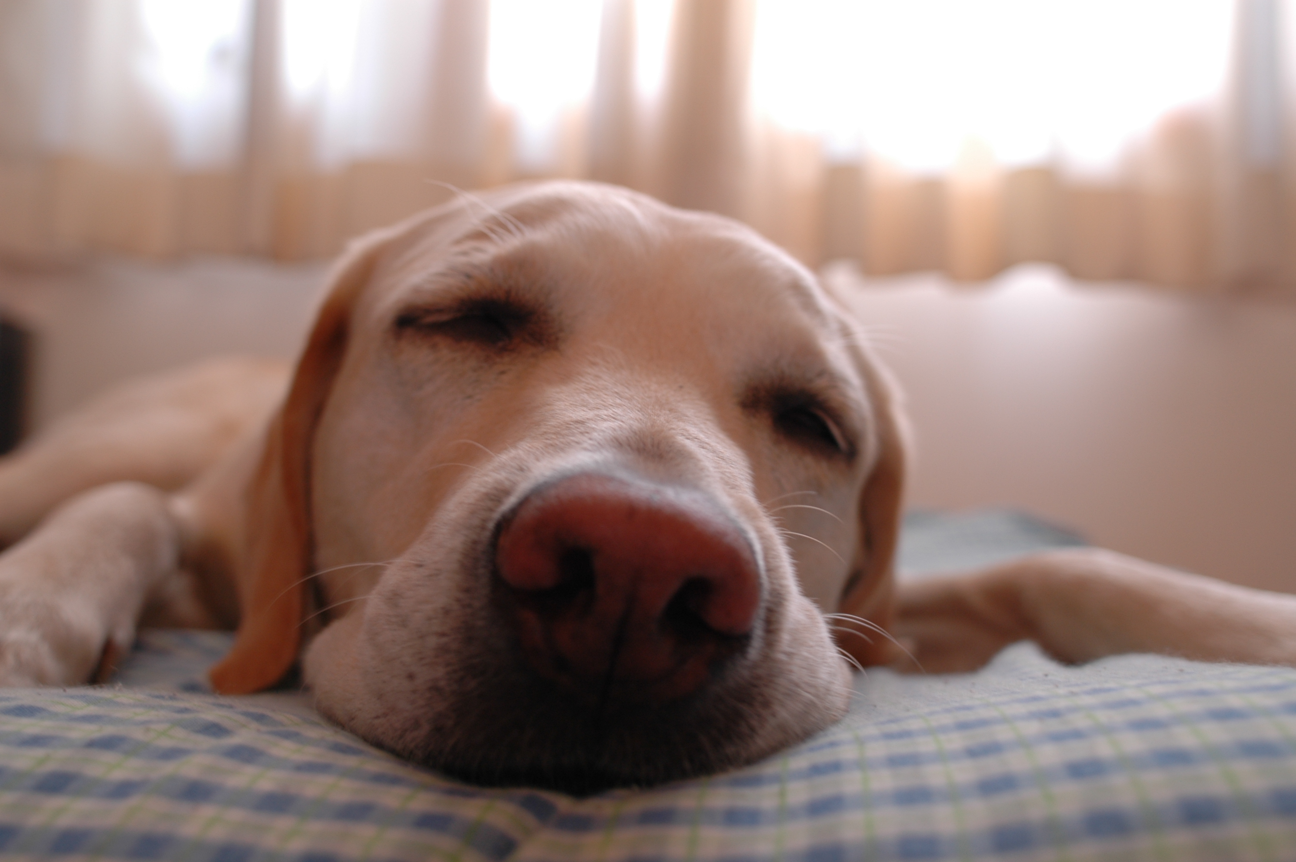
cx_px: 648
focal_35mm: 30
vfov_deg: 43.5
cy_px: 431
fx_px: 1079
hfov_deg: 62.0
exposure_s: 1/10
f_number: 4.5
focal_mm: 20
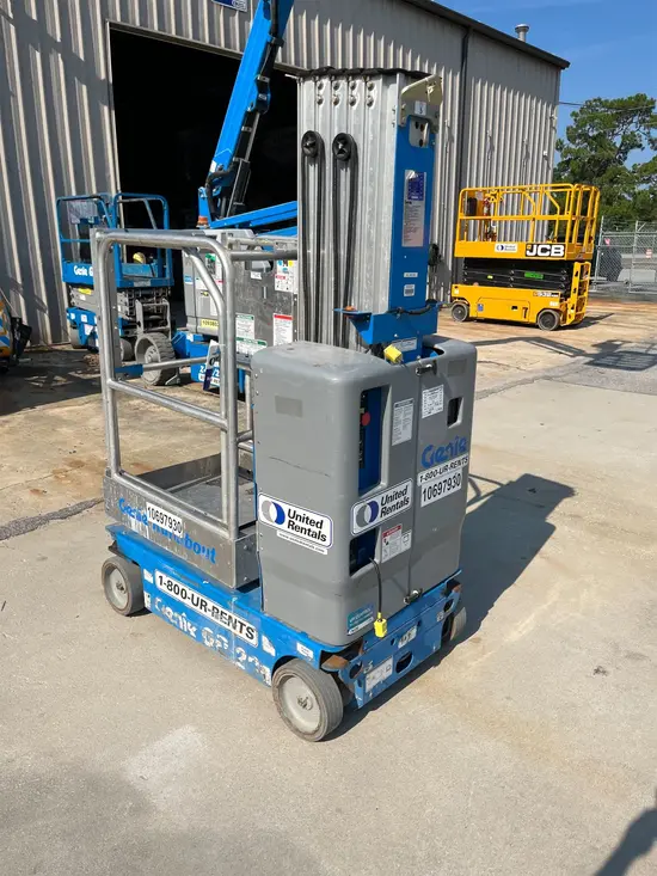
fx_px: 658
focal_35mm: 26
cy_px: 438
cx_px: 328
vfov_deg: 67.3
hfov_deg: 53.1
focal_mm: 5.1
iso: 50
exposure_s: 1/4149
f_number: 1.6
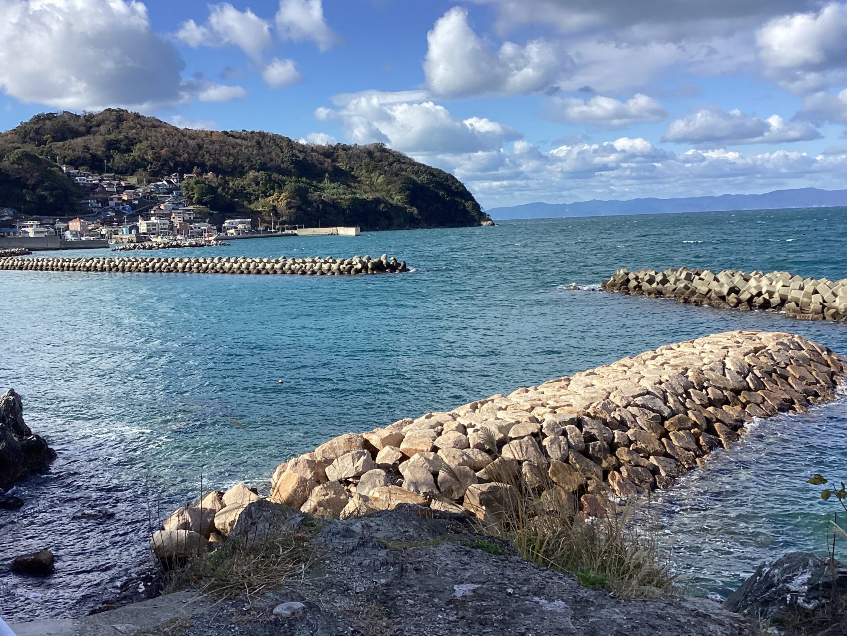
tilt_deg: -7.1
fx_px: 905
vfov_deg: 38.7
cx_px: 381
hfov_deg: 50.1
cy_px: 313
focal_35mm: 37
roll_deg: +3.3
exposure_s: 1/1217
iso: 25
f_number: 2.4
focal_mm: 3.3
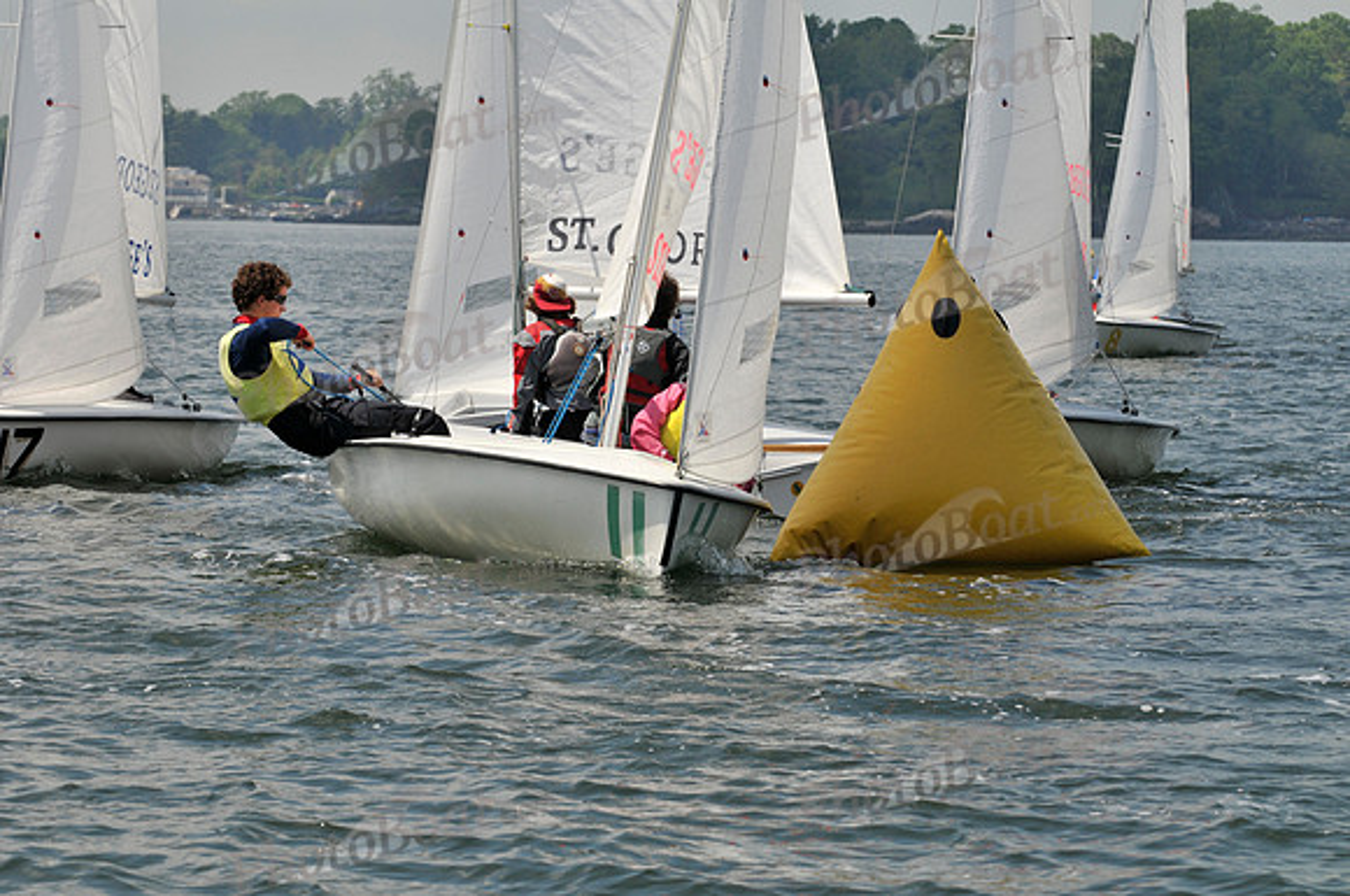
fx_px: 6179
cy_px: 448
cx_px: 675
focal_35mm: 165
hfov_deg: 12.5
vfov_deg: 8.3
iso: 200
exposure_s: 1/1000
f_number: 8
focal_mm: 110
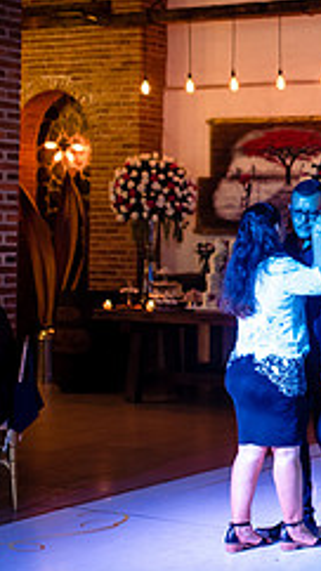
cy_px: 225
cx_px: 493
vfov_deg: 24.1
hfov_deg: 12.9
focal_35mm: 88
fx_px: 1333
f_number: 2.8
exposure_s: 1/125
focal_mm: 35
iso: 1250
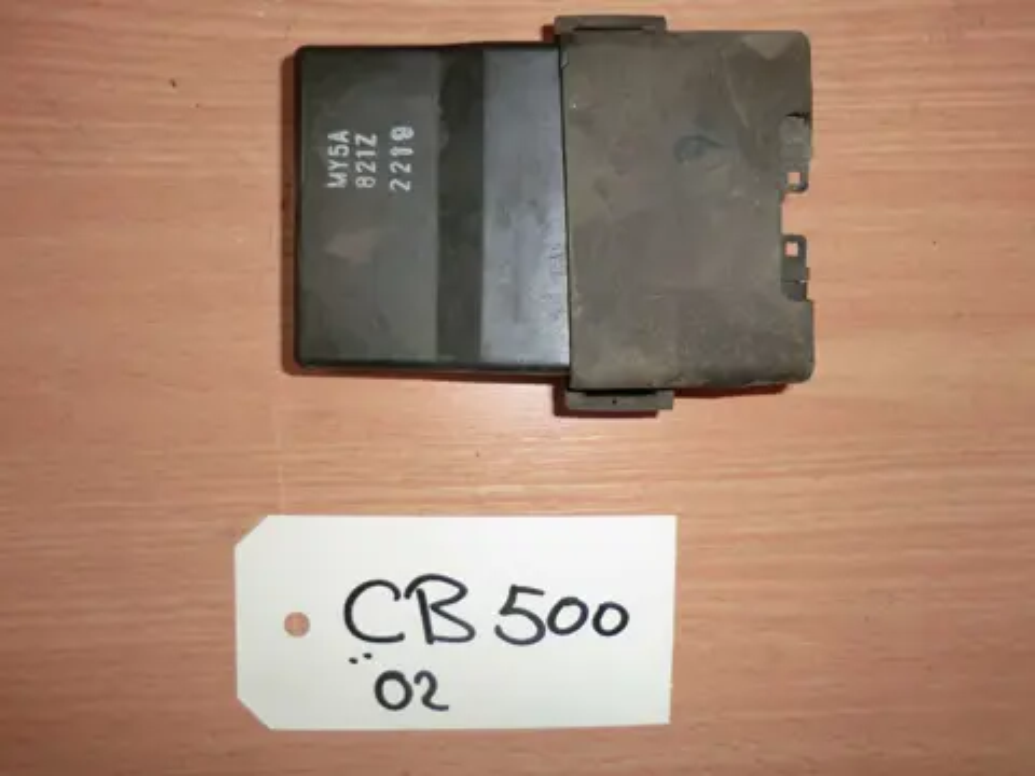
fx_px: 807
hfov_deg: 65.3
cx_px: 518
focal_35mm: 27
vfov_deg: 51.4
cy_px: 388
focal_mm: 4.9
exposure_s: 1/60
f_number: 3.2
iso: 160
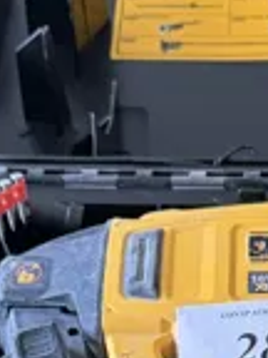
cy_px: 482
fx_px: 1032
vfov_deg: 18.1
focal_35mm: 100
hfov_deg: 14.6
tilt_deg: -60.8
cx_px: 246
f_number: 1.78
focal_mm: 6.76
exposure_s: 1/50
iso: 320
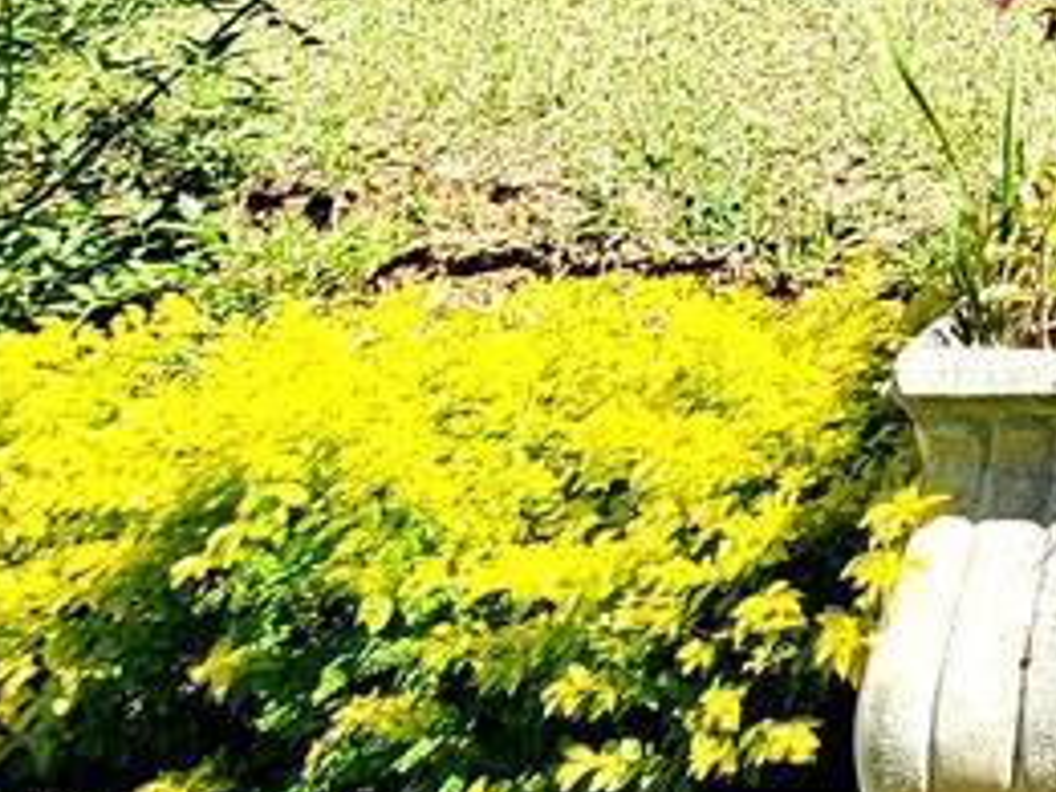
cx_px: 2039
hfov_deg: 18.8
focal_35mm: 72
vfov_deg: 16.2
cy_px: -755
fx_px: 2196
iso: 50
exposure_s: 1/667
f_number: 2.2
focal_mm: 2.2
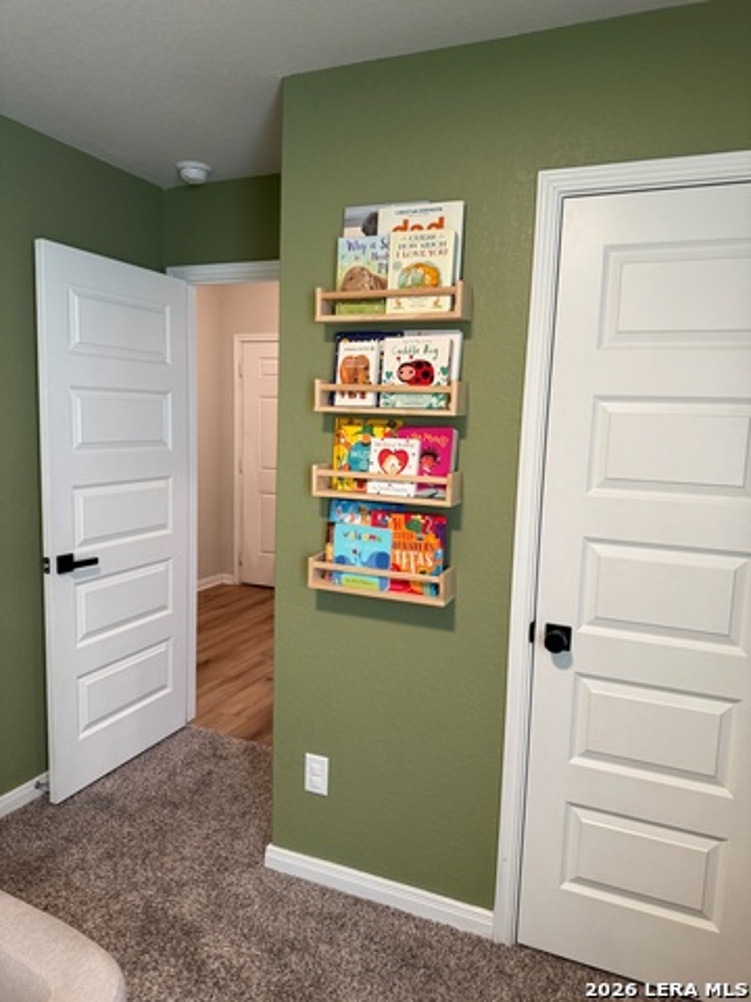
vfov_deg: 71.6
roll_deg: -2.0
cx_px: 376
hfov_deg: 56.8
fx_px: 694
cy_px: 501
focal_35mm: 24
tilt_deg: -7.5
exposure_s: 1/60
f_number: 1.78
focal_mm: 6.76
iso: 160
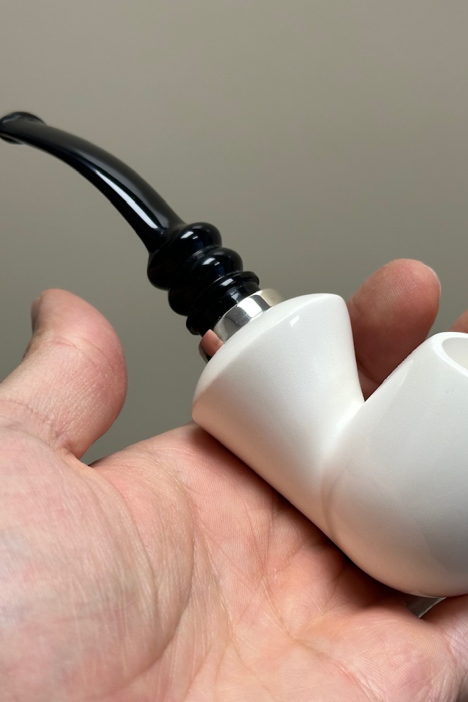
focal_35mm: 67
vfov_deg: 30.1
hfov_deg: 20.3
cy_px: 350
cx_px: 299
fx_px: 1306
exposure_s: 1/121
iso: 64
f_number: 1.78
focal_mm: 6.86
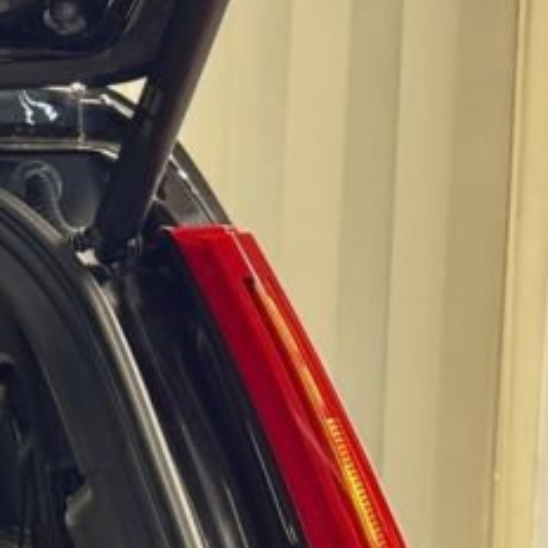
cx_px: -612
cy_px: 824
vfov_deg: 9.1
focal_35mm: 187
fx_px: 3349
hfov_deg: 8.7
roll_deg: +0.6
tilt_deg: -10.0
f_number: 1.78
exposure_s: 1/33
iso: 320
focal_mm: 6.76
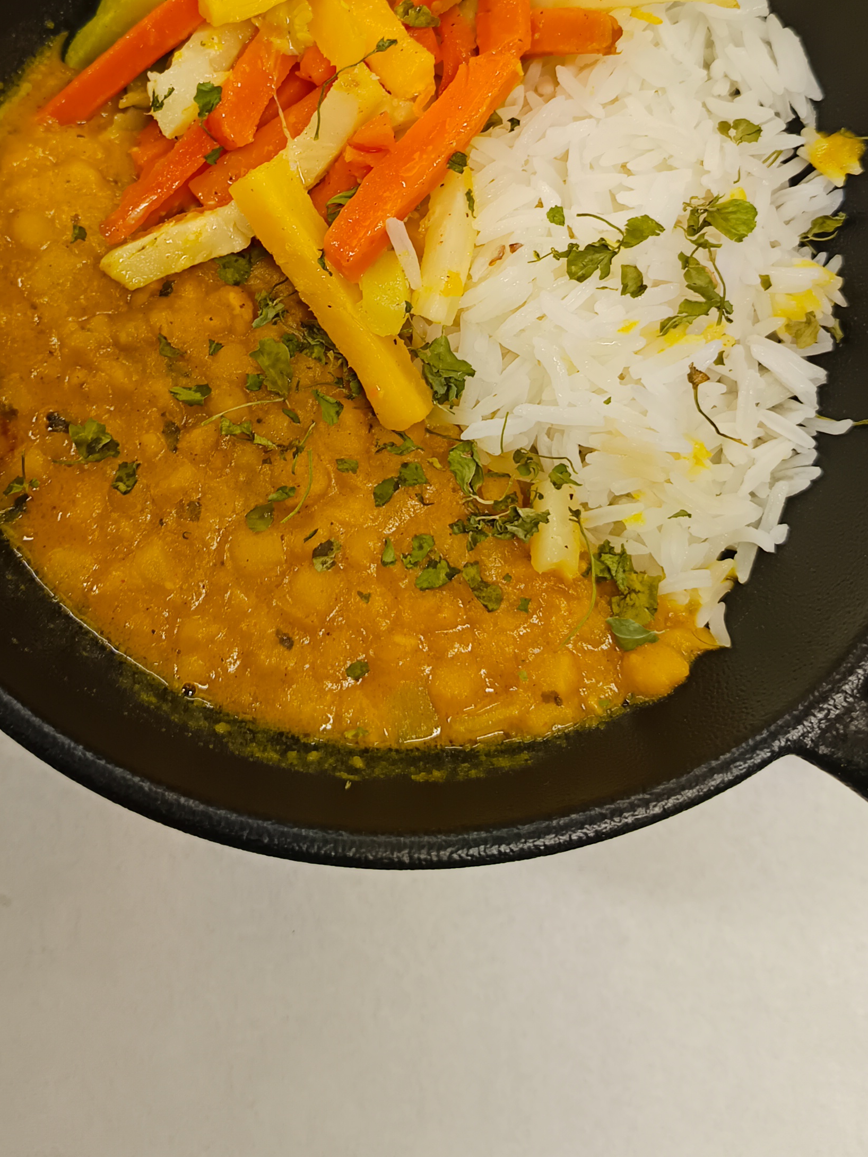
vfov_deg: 41.9
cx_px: 370
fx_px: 1471
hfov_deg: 32.8
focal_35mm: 44
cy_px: 317
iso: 144
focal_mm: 5.31
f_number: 1.7
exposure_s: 1/50
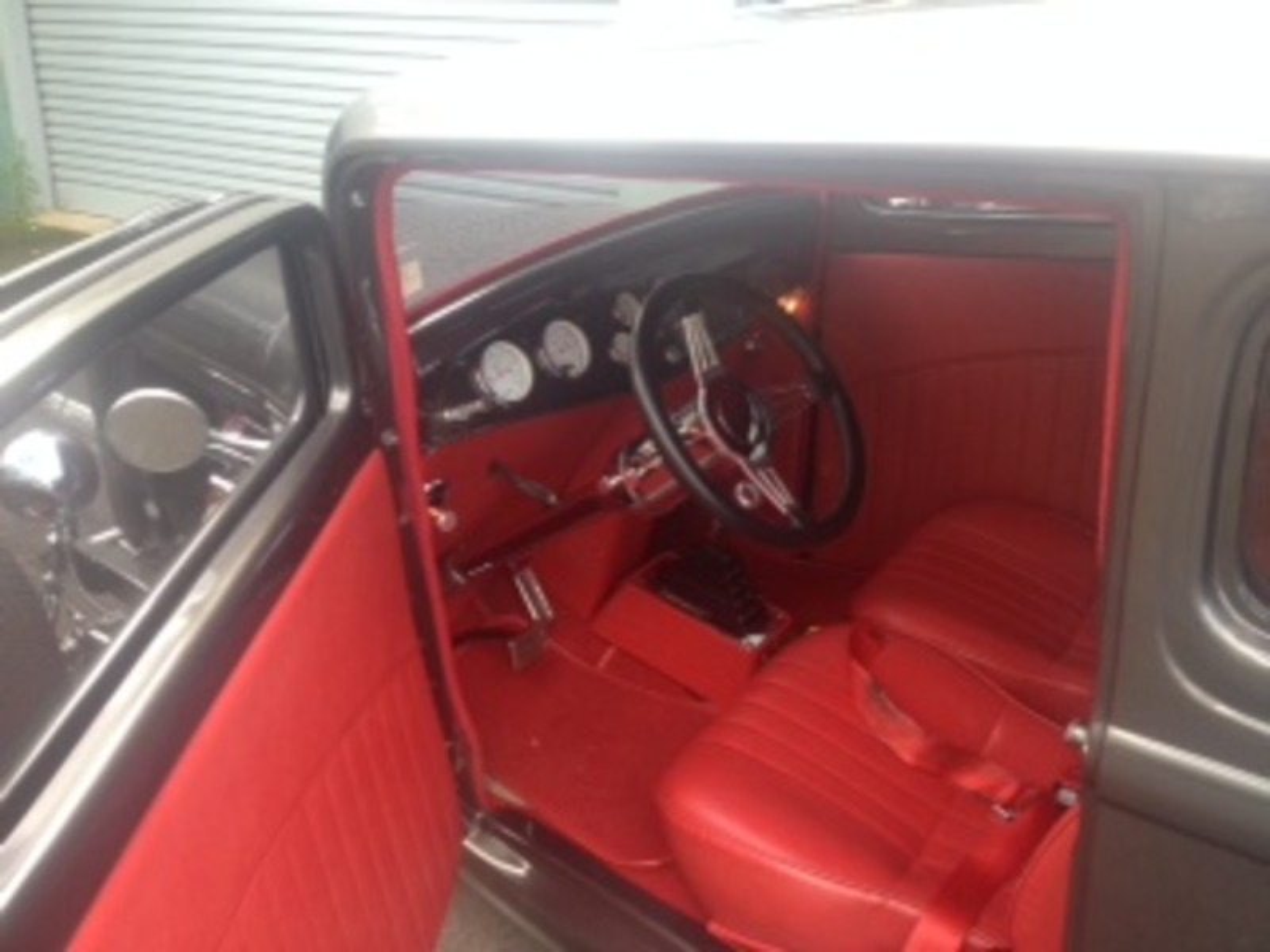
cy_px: 476
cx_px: 635
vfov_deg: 40.7
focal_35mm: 35
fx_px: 1284
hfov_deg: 52.6
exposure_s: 1/120
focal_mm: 4.28
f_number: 2.4
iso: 100
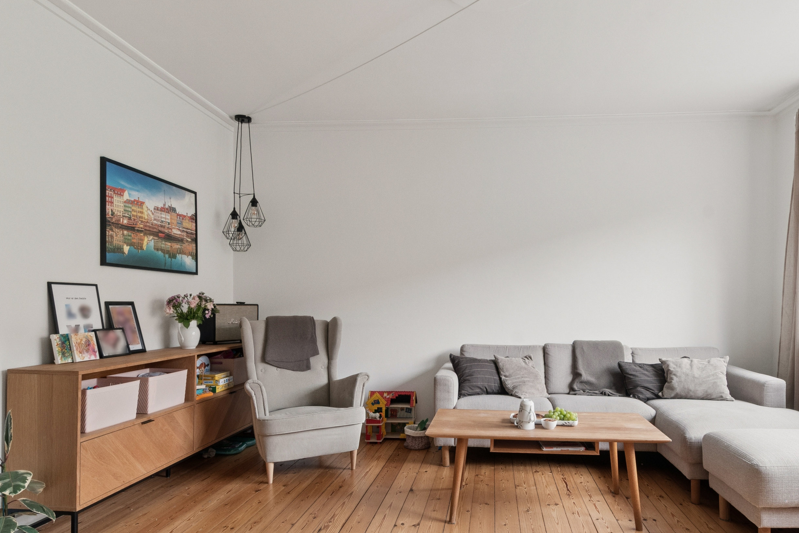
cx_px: 461
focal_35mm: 22
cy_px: 293
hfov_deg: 78.1
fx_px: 488
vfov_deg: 57.1
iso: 400
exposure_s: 1/6
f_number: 10
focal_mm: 12
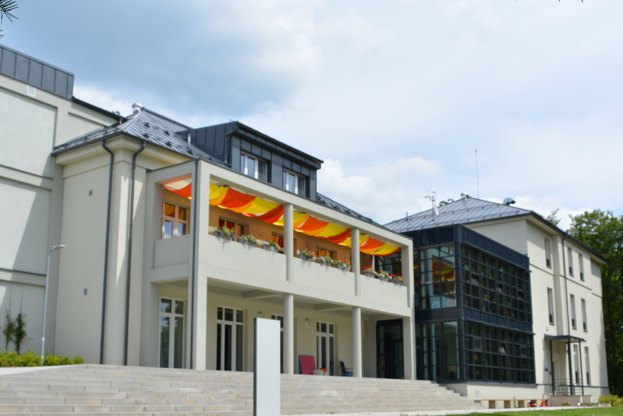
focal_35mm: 41
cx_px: 349
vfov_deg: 32.4
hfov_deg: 47.3
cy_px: 269
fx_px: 709
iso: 110
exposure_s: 1/250
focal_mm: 18
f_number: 8
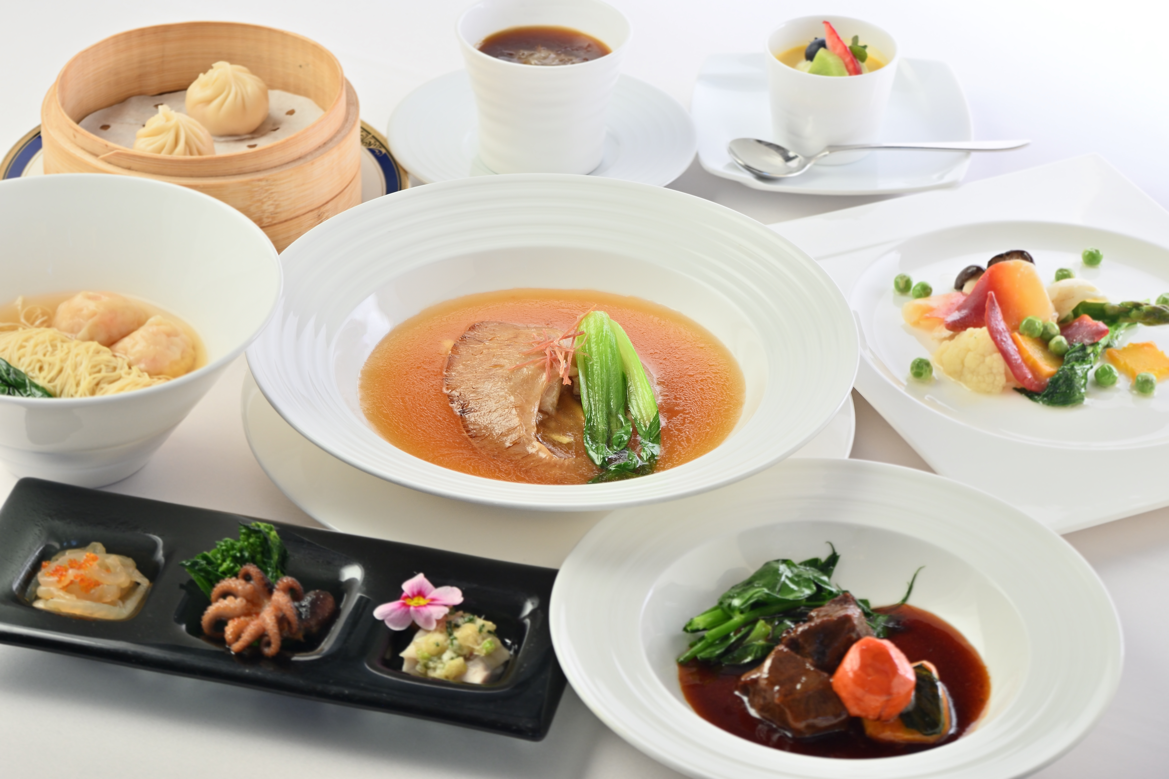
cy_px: 390
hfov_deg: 19.5
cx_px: 584
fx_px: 3409
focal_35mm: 105
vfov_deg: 13.0
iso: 200
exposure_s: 1/160
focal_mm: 70
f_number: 5.6
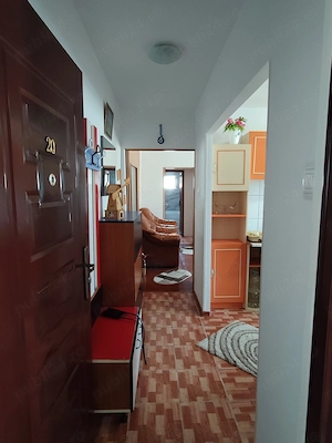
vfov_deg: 84.7
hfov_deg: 68.7
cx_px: 166
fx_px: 243
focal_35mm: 19
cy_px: 222
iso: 223
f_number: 2.2
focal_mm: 1.67
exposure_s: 1/25
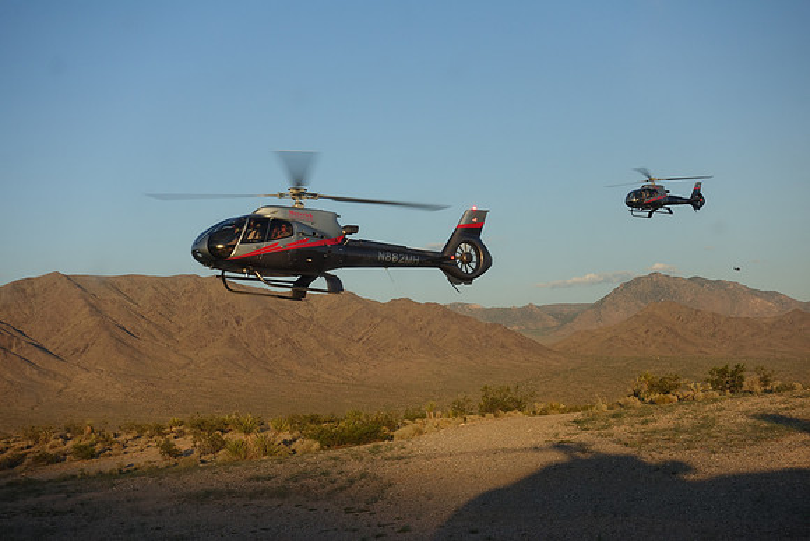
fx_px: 1575
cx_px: 405
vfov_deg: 19.5
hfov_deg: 28.8
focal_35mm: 70
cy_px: 270
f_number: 5.6
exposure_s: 1/200
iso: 125
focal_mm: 25.7
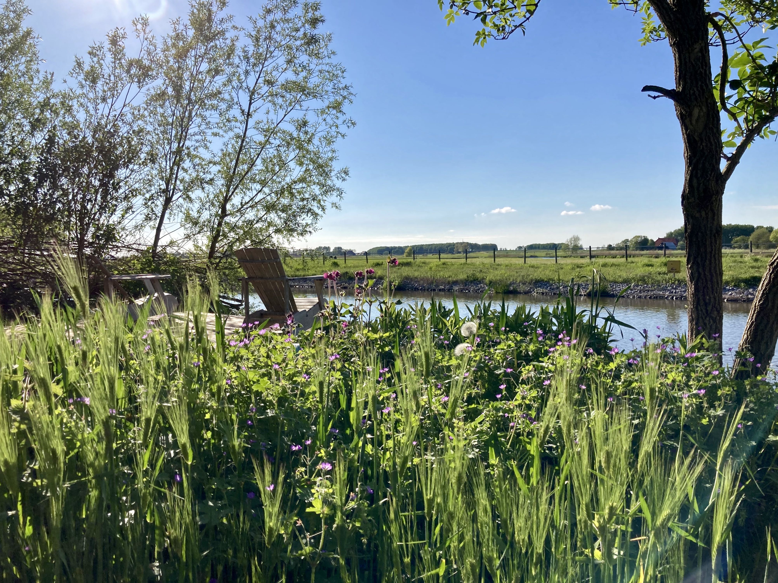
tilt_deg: -3.3
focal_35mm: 28
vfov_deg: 49.7
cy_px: 292
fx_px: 629
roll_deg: +0.8
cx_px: 389
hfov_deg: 63.4
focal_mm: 3.99
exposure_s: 1/3436
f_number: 1.8
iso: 20
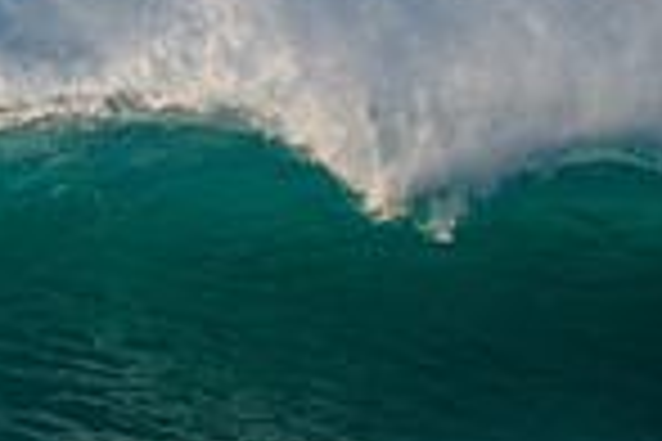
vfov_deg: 0.9
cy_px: 443
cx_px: -293
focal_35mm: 1540
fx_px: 28317
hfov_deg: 1.3
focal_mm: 390
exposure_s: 1/1600
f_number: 5.6
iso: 125
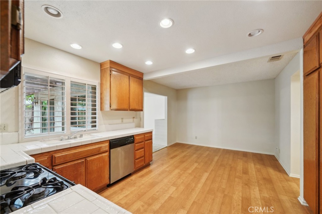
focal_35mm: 14
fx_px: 125
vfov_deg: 81.2
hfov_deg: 104.3
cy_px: 107
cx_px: 161
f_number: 7.1
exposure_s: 1/10
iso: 400
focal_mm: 14
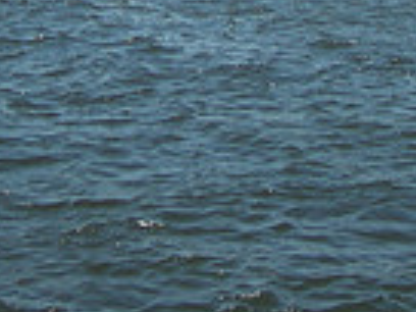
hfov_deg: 13.2
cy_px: -314
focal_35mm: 149
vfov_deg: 9.3
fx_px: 1791
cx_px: 162
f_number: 5.7
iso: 50
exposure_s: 1/225
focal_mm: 5.7
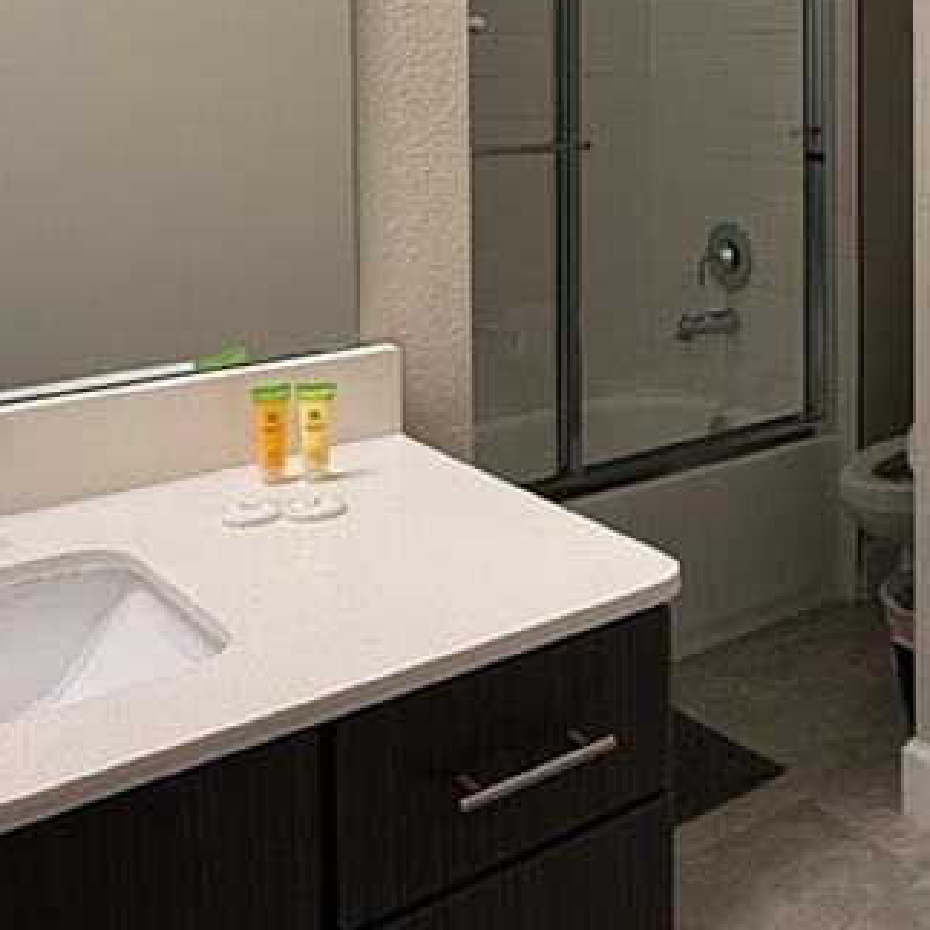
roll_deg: -0.5
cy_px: 101
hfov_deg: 34.8
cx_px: 826
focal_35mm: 46
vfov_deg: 34.8
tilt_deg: -1.1
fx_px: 1398
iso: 200
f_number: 2.2
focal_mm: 2.22
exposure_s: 1/60
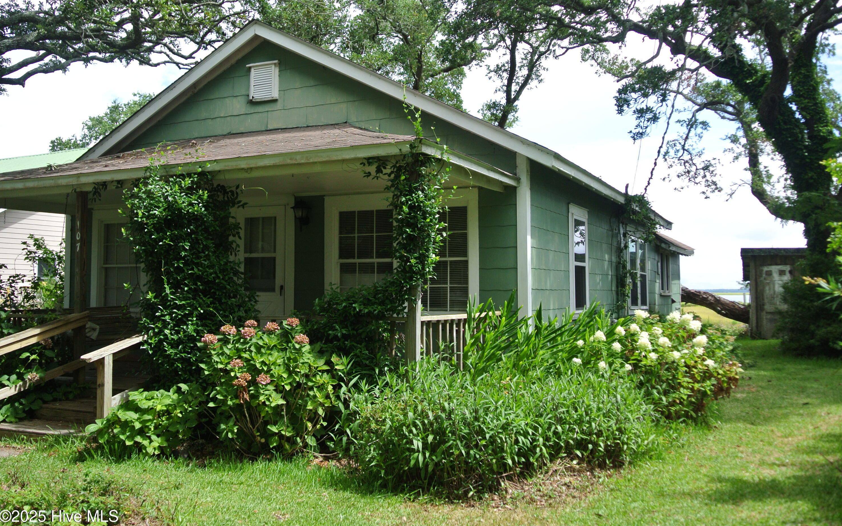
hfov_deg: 54.0
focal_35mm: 36
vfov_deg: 35.3
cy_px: 258
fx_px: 826
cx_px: 422
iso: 100
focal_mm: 13.1
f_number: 4.5
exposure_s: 1/400
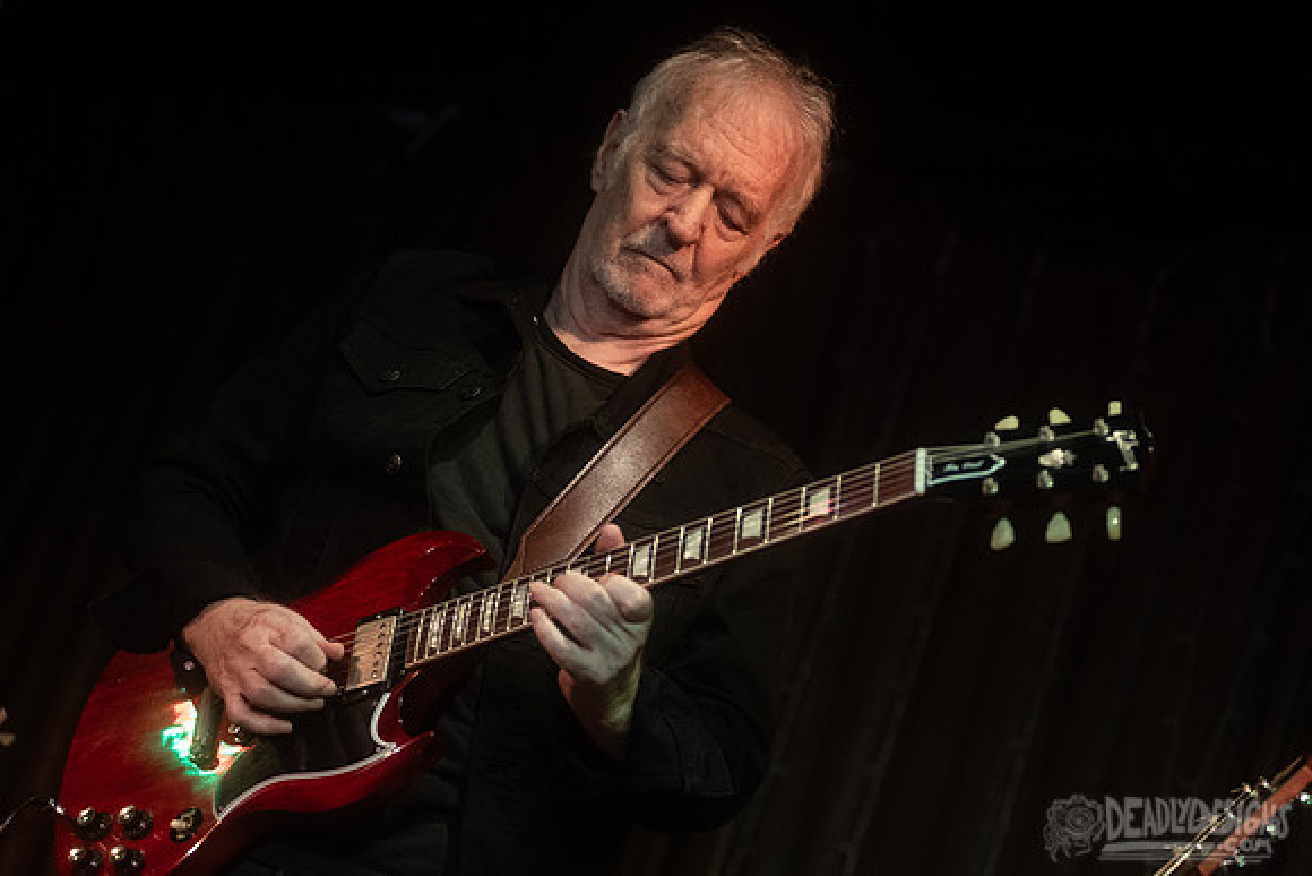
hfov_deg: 22.3
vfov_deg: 15.0
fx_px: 3330
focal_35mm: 91
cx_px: 749
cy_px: 410
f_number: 3.2
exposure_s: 1/200
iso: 2500
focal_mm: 80
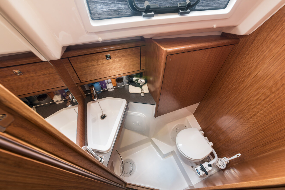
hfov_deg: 108.3
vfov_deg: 85.4
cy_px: 95
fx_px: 103
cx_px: 142
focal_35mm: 13
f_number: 11
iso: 100
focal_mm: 13
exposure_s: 2.5
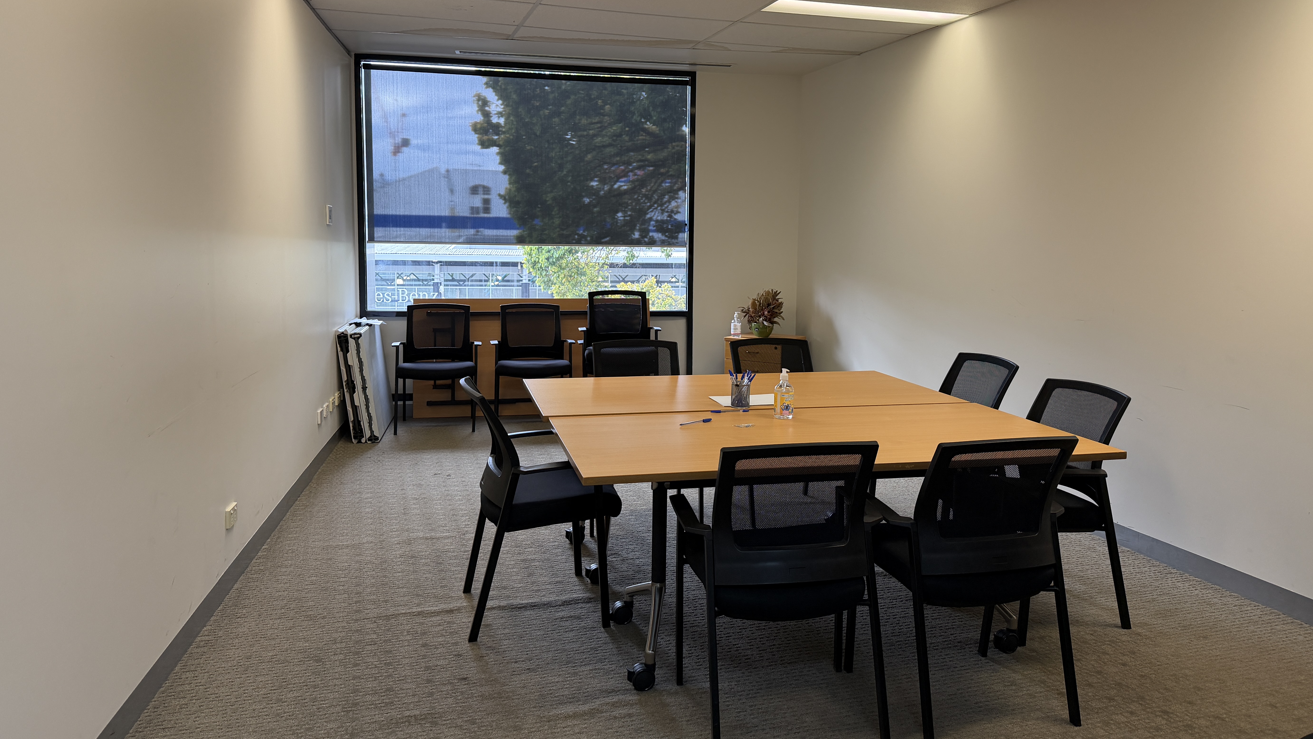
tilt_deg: -5.0
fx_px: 940
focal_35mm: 27
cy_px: 317
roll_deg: -0.8
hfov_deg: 69.9
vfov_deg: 42.8
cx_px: 671
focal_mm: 6.76
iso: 160
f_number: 1.78
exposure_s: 1/50
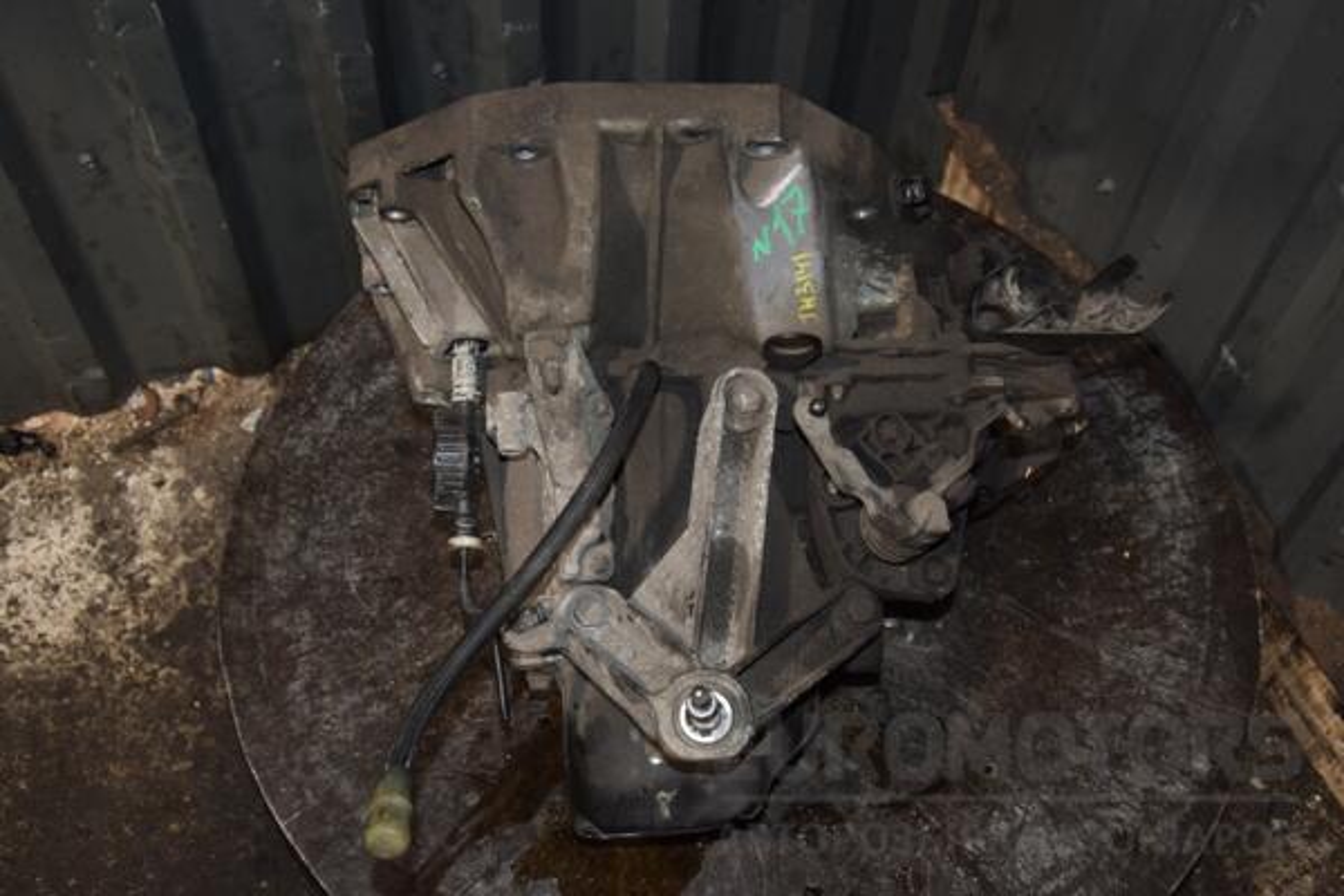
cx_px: 672
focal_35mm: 45
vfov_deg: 29.9
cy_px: 448
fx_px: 1680
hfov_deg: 43.6
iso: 800
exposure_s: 1/60
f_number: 5
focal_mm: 30
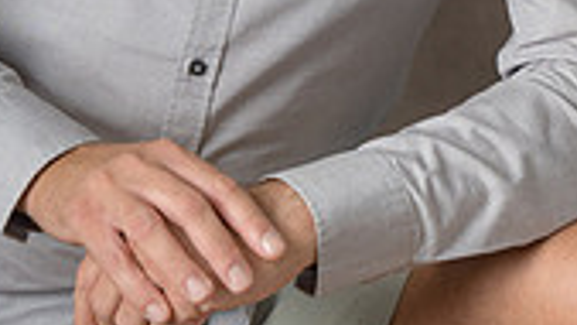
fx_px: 4146
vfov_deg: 4.4
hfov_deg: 8.0
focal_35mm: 271
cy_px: -229
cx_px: 352
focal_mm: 97
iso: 100
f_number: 7.1
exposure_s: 1/200
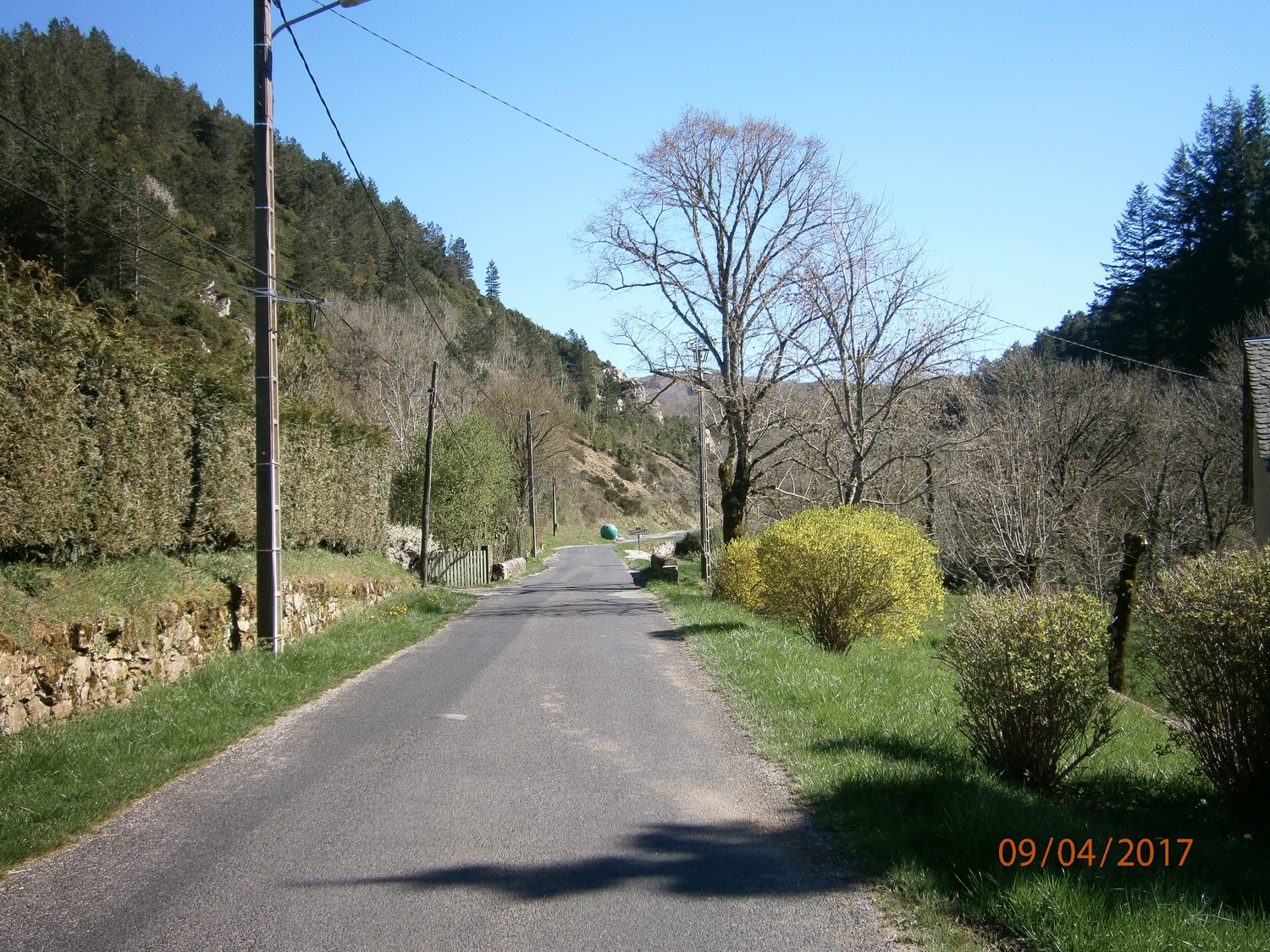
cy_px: 476
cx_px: 635
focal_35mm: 36
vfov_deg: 39.7
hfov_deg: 51.4
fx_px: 1321
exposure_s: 1/500
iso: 80
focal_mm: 6.4
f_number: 3.1
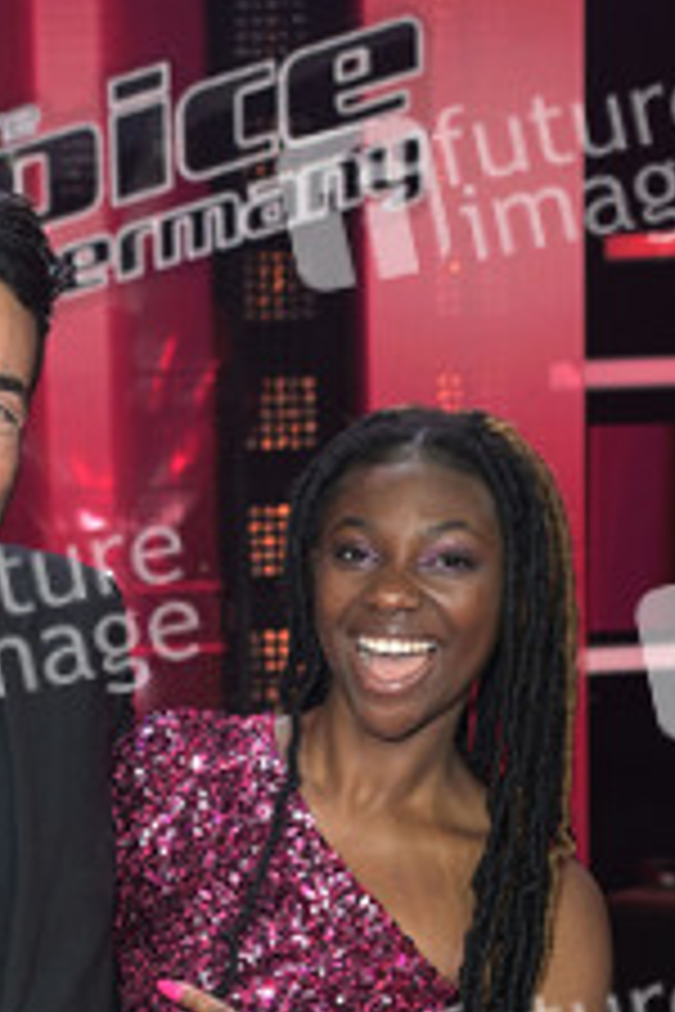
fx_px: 1800
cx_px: 99
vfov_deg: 30.4
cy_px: 859
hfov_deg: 20.9
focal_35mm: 64
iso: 2500
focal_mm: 36
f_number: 5
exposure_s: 1/125
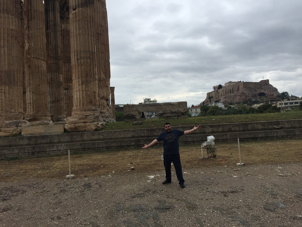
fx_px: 253
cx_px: 151
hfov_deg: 61.7
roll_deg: +1.6
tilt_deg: +2.9
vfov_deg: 48.2
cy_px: 114
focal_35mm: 29
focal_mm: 4.15
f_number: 2.2
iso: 32
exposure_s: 1/1883
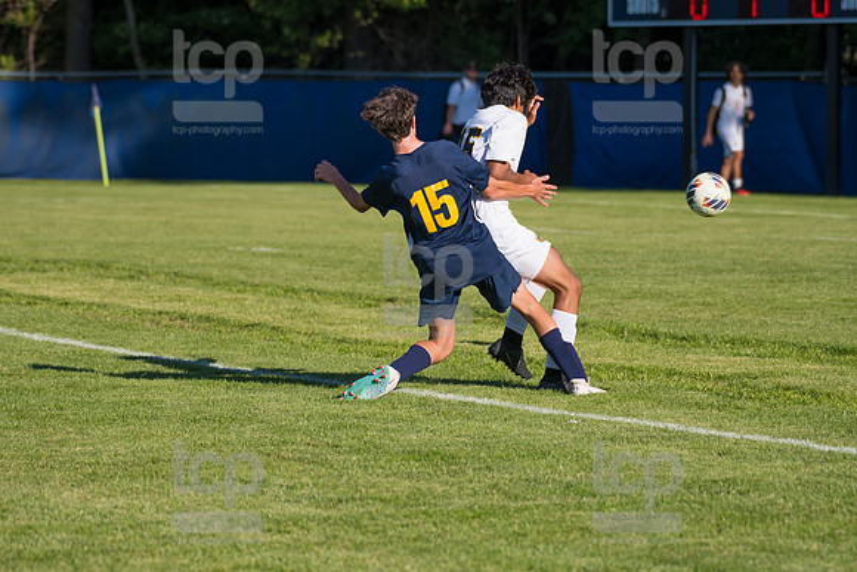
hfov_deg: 10.3
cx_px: 428
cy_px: 286
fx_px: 4762
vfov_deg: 6.9
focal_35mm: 200
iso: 320
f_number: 5.6
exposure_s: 1/2000
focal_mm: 200
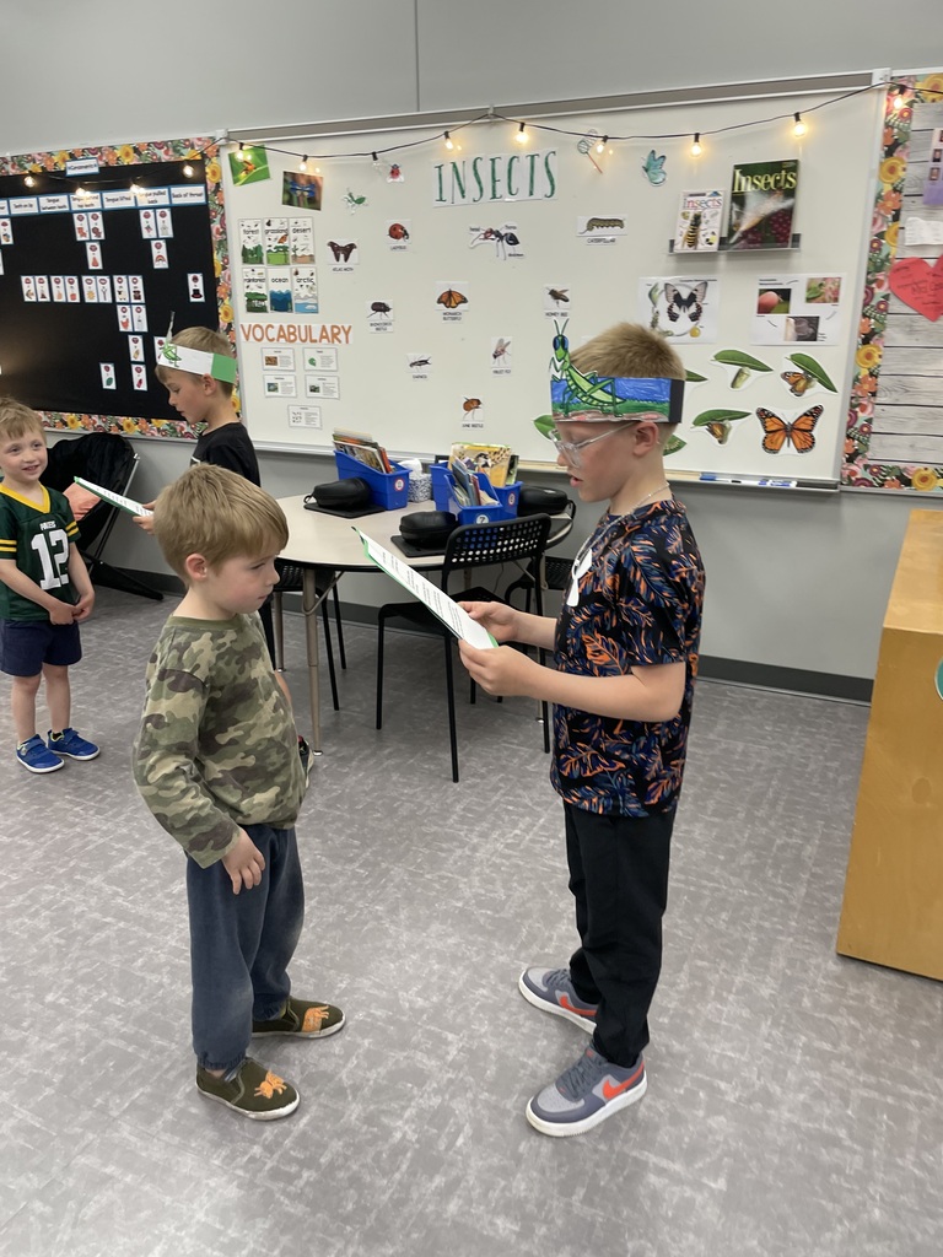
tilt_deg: -25.5
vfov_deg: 67.3
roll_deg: +3.1
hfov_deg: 53.1
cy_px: 628
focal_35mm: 26
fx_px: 944
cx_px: 472
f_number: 1.6
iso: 125
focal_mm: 4.2
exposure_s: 1/120
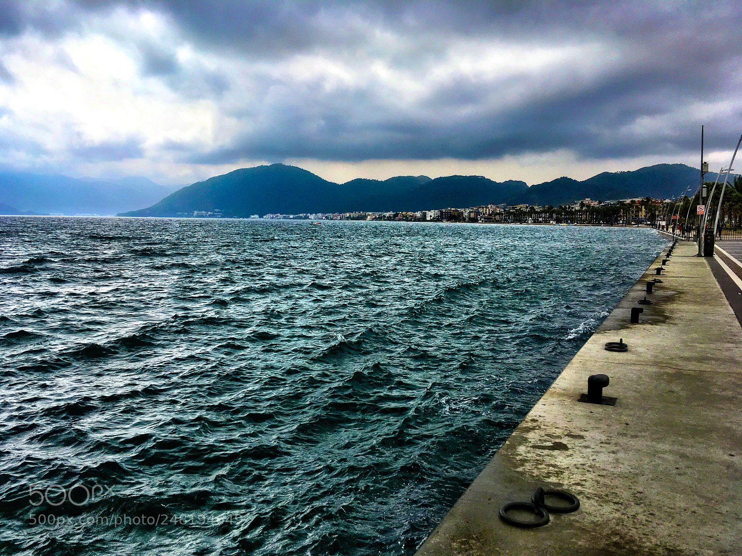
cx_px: 371
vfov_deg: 48.2
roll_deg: -1.2
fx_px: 622
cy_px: 278
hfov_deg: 61.7
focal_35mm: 29
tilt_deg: -4.1
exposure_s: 1/2653
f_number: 2.2
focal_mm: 4.15
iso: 25
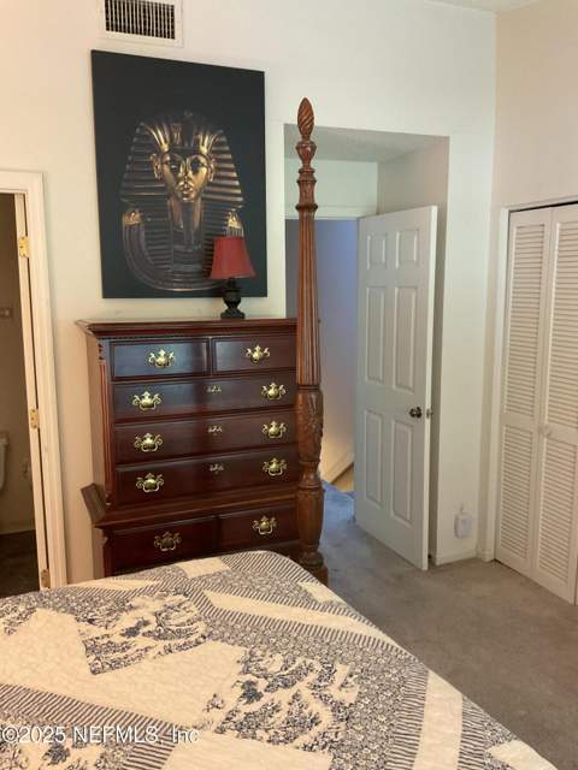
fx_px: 646
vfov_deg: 61.7
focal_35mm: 29
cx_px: 289
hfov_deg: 48.2
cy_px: 385
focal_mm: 3
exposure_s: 1/60
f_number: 1.8
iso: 250
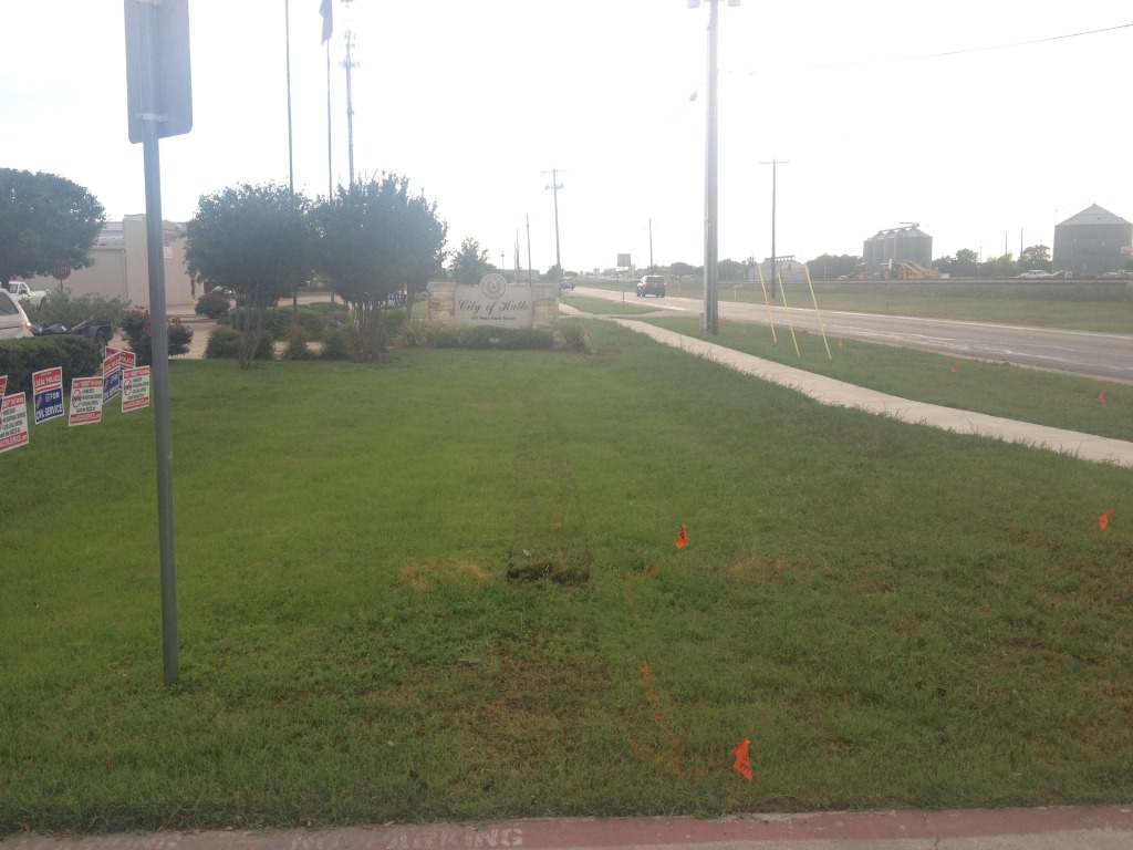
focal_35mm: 35
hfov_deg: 52.6
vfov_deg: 40.7
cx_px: 566
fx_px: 1146
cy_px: 425
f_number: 2.4
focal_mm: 4.28
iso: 50
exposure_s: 1/472
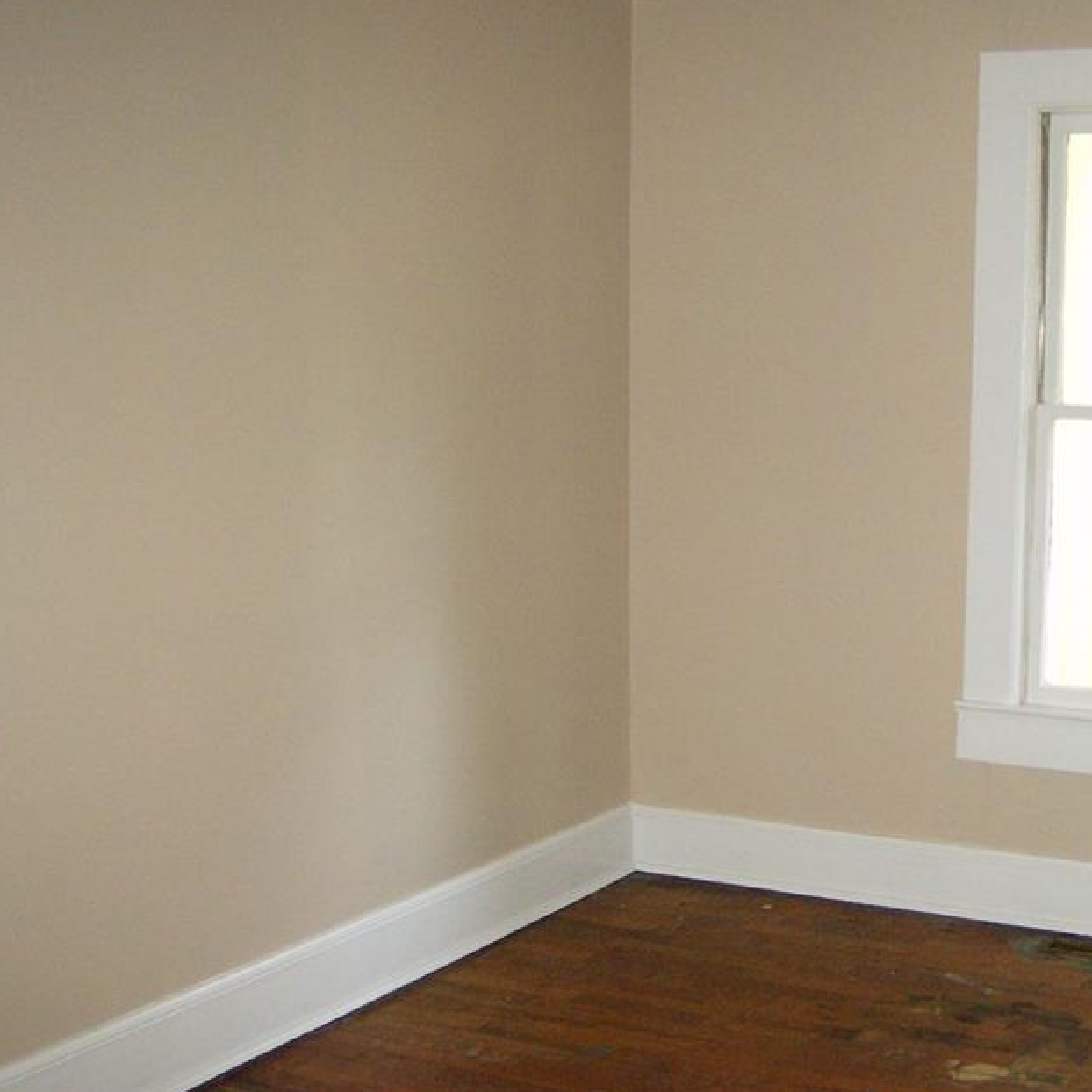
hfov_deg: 32.0
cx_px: 858
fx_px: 1856
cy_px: 609
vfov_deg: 32.8
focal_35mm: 52
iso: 200
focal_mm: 6
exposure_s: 1/60
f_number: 2.8
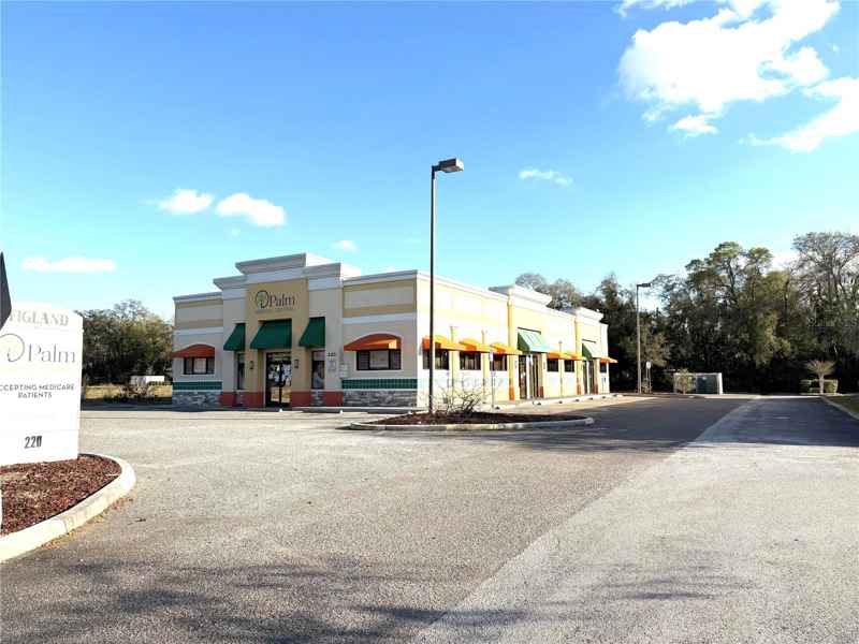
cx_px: 430
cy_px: 322
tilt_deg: +5.3
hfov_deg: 71.6
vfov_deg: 56.8
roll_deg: +0.5
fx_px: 596
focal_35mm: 24
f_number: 1.78
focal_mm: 6.76
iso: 80
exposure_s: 1/4975
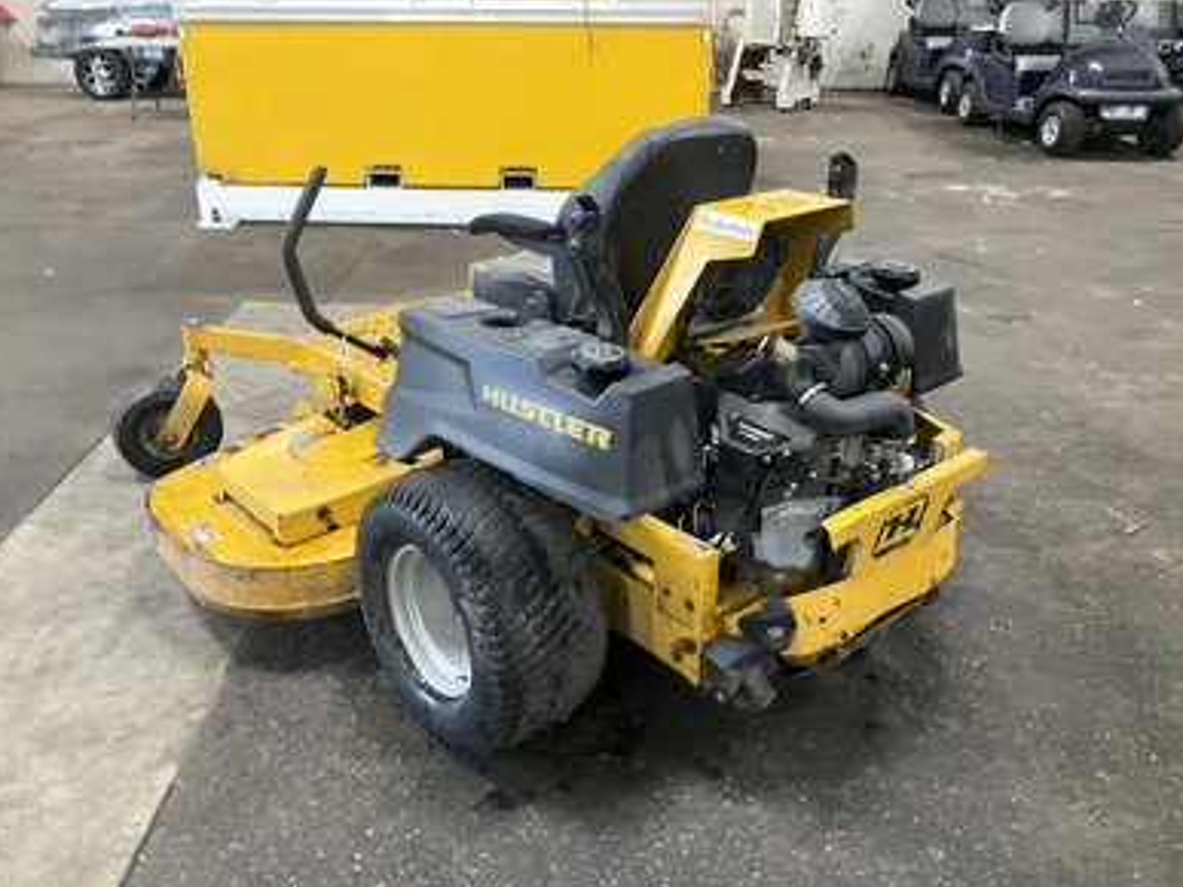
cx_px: 596
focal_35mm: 30
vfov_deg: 46.8
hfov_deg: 60.0
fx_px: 1025
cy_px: 453
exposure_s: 1/40
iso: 250
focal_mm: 3
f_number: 1.8
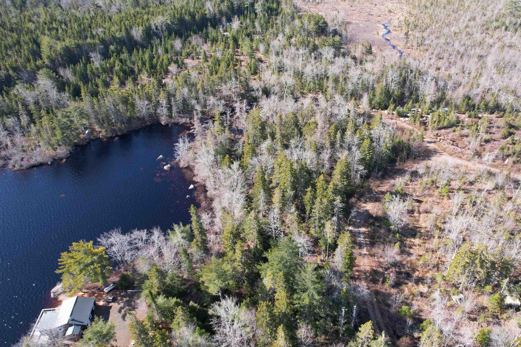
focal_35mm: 25
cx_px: 279
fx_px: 362
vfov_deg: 51.2
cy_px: 159
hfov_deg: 71.4
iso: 120
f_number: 2.8
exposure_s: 1/500
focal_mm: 8.38
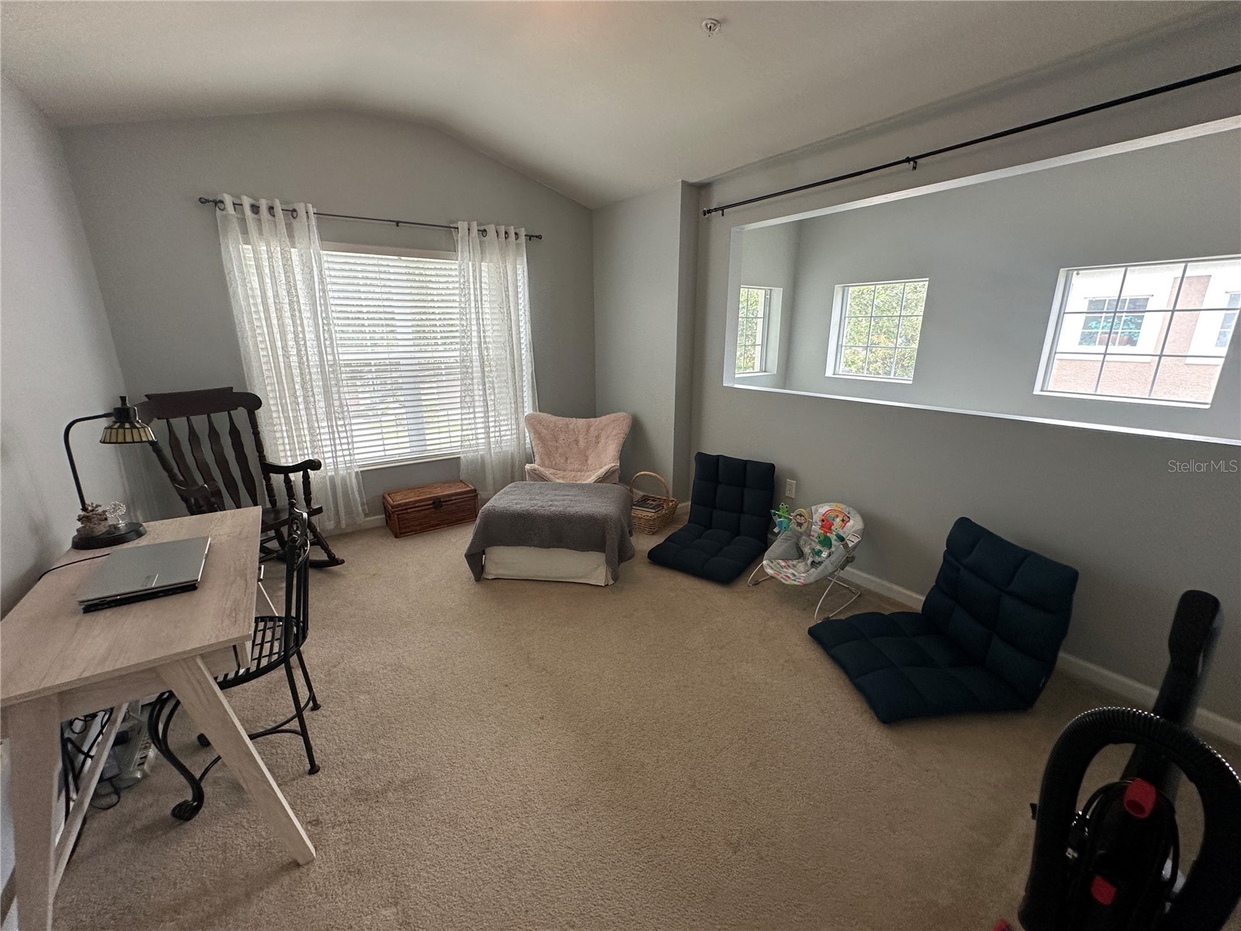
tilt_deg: -16.1
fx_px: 502
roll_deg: -0.9
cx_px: 620
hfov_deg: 102.1
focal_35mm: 14
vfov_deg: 85.7
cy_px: 466
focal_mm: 2.22
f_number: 2.2
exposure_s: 1/120
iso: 160
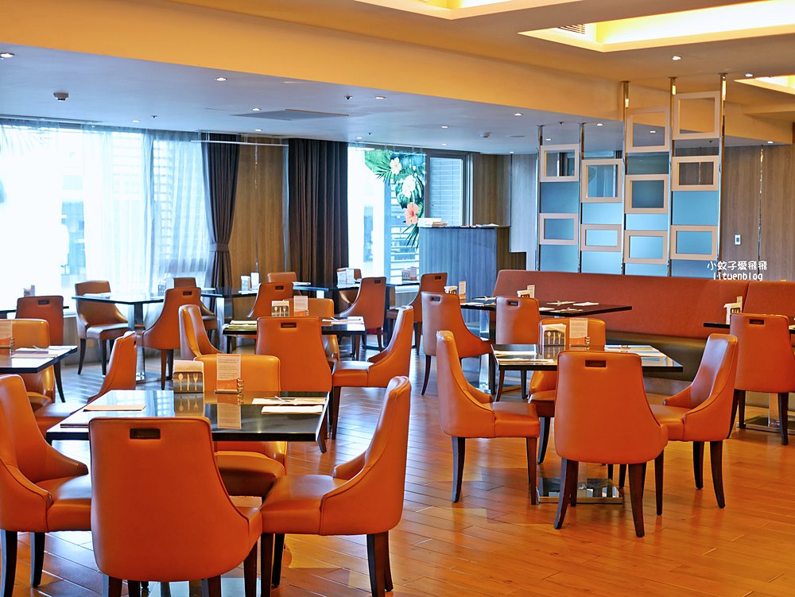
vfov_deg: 29.1
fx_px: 1149
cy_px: 298
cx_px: 398
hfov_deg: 38.2
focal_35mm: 50
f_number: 1.8
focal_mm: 25
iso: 400
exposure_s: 1/60
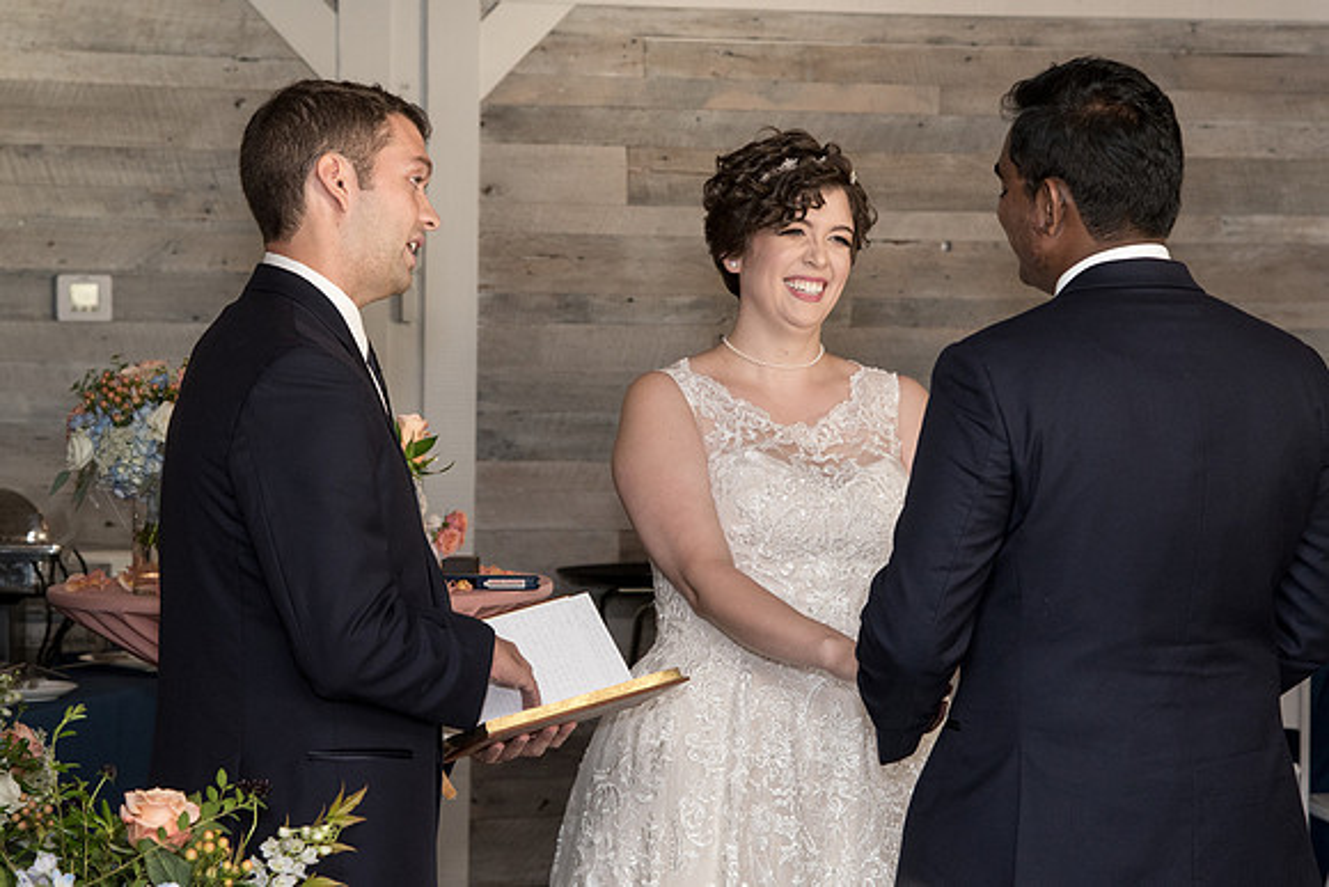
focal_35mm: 120
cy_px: 444
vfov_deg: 11.4
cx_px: 664
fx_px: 4427
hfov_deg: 17.1
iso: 640
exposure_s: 1/160
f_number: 5.6
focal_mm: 75
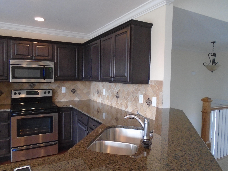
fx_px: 171
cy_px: 86
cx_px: 114
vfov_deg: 53.1
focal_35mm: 26
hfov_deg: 67.3
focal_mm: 4.6
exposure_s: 1/30
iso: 320
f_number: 3.2
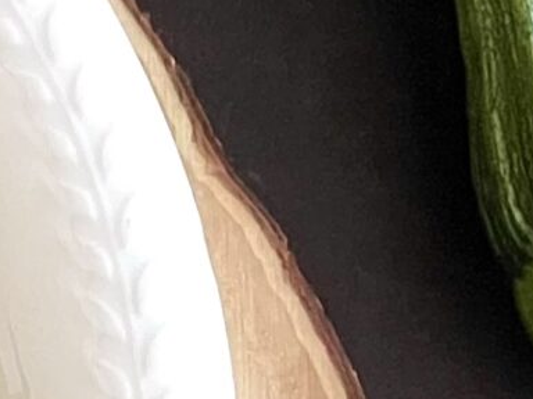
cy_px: 410
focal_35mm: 513
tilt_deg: -70.3
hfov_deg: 3.8
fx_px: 7899
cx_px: -712
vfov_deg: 2.9
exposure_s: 1/60
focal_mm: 9
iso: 400
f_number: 2.8
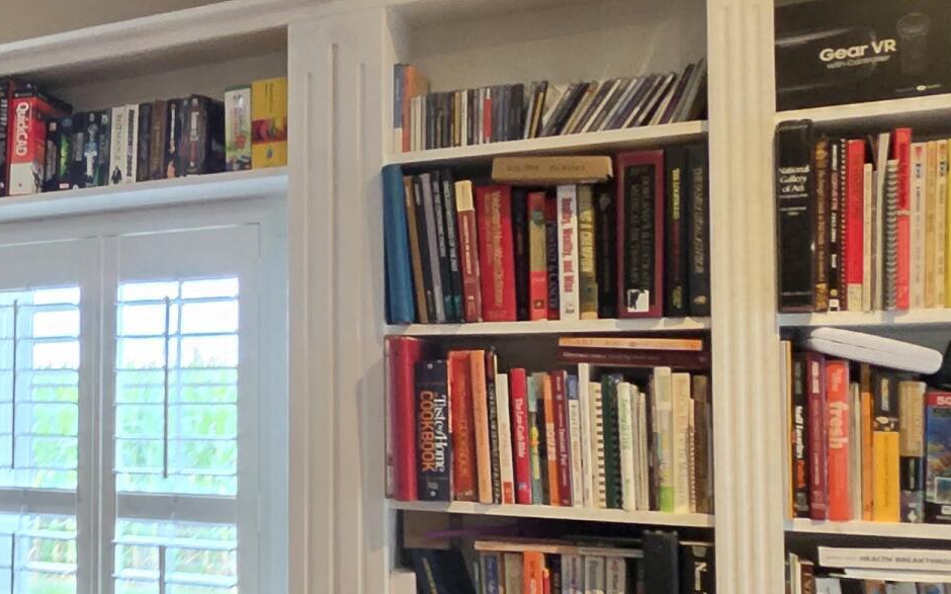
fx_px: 1140
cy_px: 390
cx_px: -95
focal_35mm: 44
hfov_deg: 37.8
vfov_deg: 29.0
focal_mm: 1.7
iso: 320
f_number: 2.2
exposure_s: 1/60
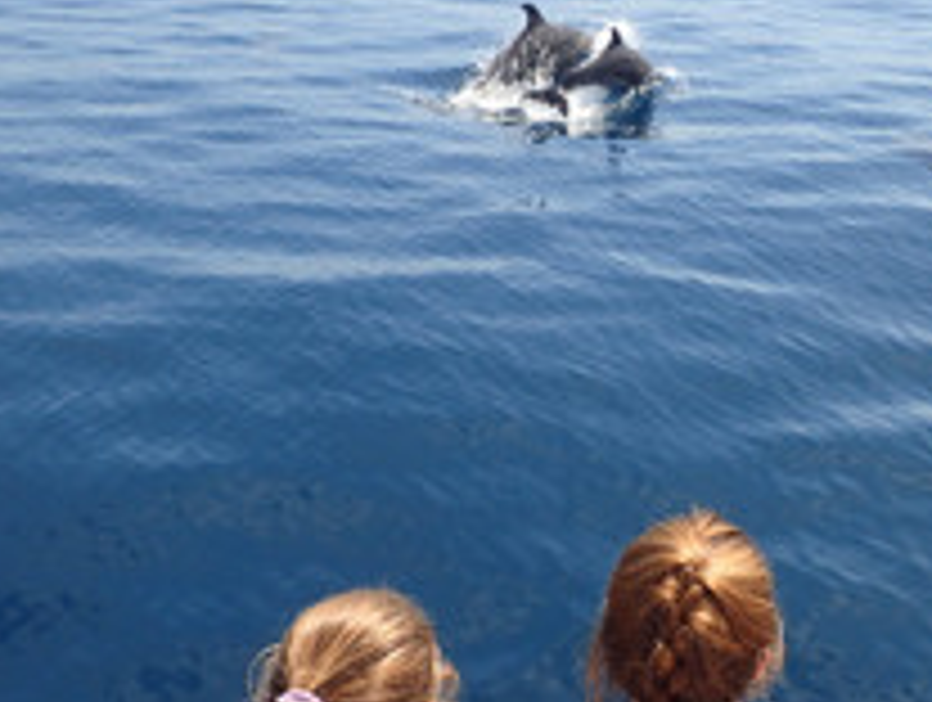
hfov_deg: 35.4
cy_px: 407
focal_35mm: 54
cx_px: 563
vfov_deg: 27.1
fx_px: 1456
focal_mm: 5.87
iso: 200
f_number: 3.2
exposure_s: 1/1600
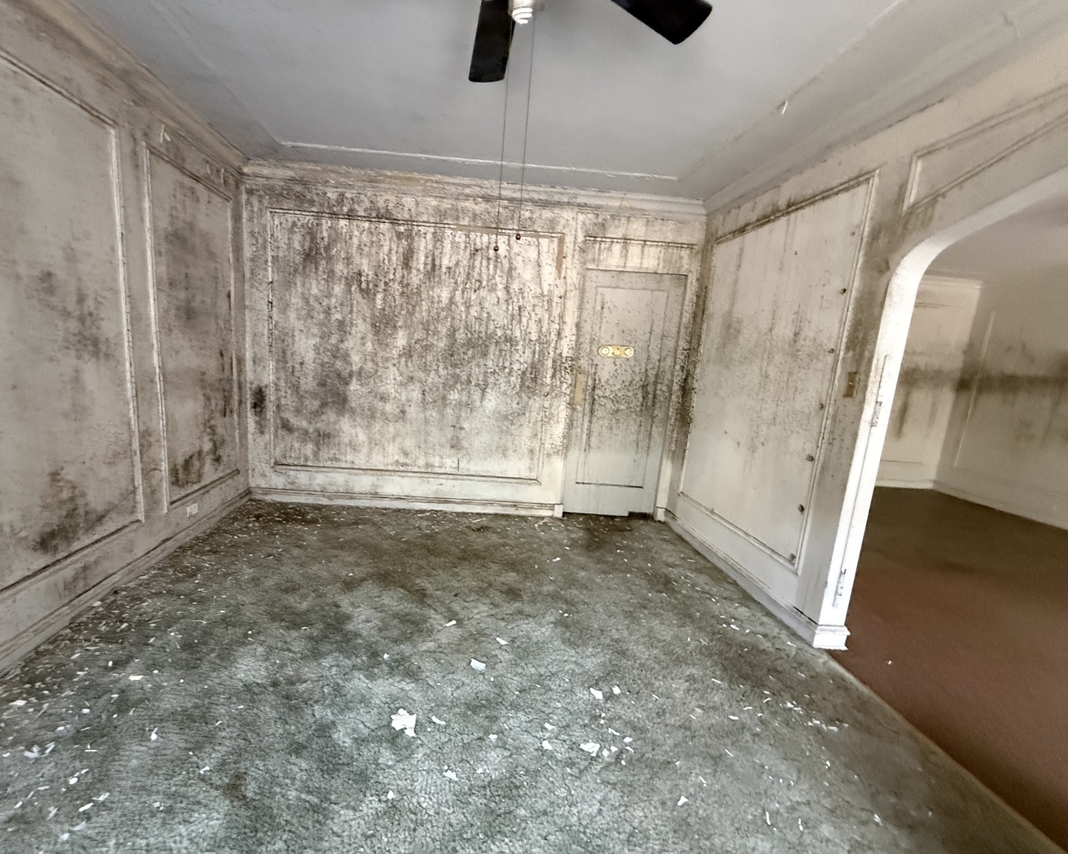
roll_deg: -3.4
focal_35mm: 15
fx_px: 474
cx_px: 486
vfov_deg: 84.0
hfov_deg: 96.6
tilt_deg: -3.3
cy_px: 433
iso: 800
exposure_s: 1/60
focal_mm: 2.22
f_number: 2.2
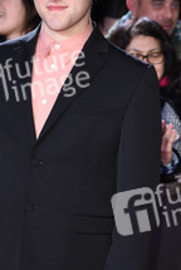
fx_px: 1564
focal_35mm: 208
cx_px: 62
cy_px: 143
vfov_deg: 9.9
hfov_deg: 6.6
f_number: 5.6
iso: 400
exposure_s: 1/250
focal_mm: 112
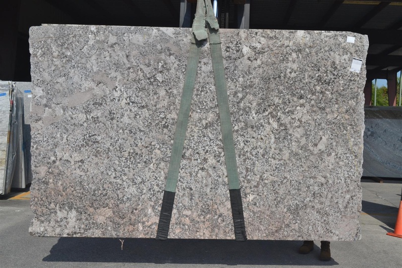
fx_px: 502
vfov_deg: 29.9
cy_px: 134
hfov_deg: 43.6
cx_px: 201
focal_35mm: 45
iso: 800
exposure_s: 1/1000
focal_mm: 30
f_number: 13
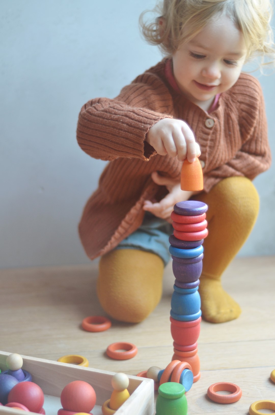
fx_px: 863
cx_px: 138
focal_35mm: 75
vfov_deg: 27.0
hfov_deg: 18.1
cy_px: 208
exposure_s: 1/100
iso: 360
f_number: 1.8
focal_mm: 50
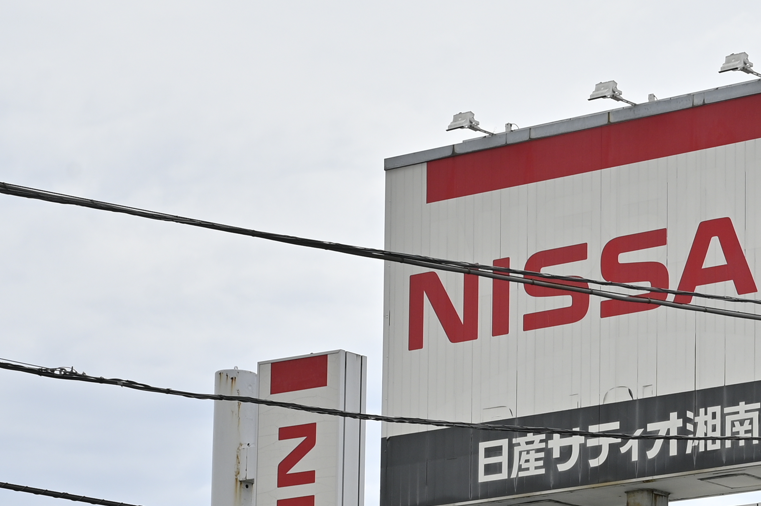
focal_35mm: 156
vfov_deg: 8.6
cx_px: 947
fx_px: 3295
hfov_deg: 12.8
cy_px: 751
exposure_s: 1/250
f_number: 11
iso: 100
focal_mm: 47
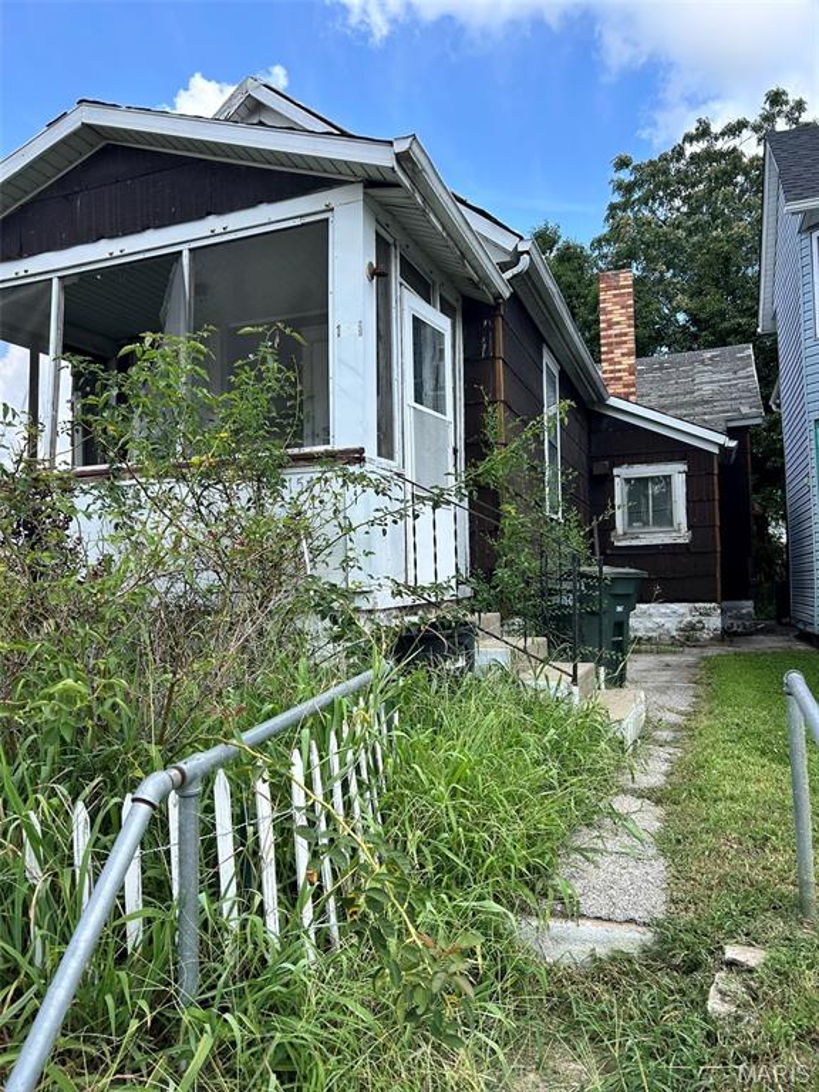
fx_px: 820
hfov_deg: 53.1
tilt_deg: +4.3
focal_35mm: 26
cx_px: 410
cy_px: 546
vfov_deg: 67.3
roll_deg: +0.8
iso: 50
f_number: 1.5
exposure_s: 1/1311
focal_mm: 5.7
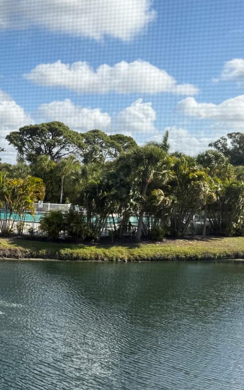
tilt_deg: -4.3
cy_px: 203
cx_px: -37
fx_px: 500
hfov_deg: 25.1
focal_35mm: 47
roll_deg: -2.2
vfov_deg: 42.6
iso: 80
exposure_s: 1/2445
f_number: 1.78
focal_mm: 6.76
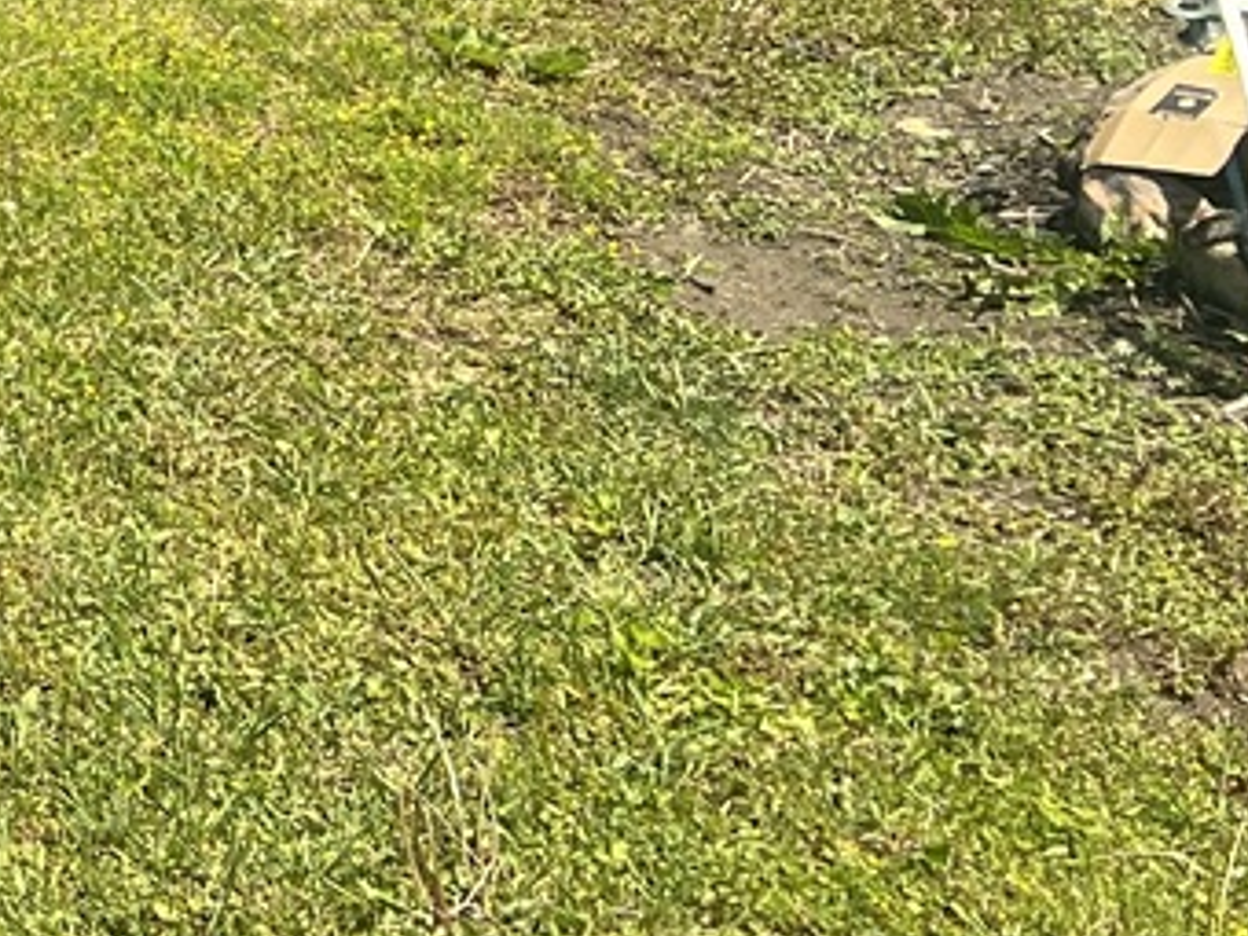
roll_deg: +0.5
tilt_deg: -7.0
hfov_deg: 14.9
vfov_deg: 12.4
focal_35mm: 110
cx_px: -1175
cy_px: -675
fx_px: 3966
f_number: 1.5
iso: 50
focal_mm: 5.7
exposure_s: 1/1645
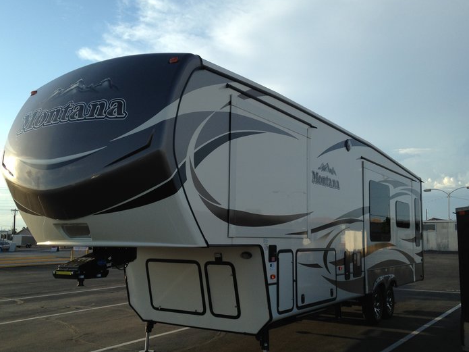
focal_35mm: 38
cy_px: 197
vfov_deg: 37.7
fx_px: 515
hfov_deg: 49.0
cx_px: 221
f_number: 2.4
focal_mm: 4.12
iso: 50
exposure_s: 1/834
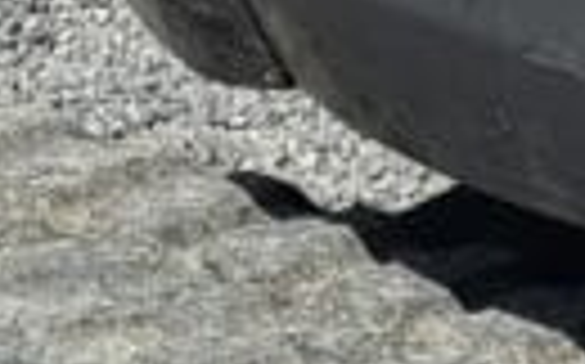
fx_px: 5607
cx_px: 927
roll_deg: +0.2
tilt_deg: -24.3
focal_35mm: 352
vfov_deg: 3.7
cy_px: 784
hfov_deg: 5.9
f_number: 1.78
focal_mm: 6.76
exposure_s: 1/4975
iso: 64
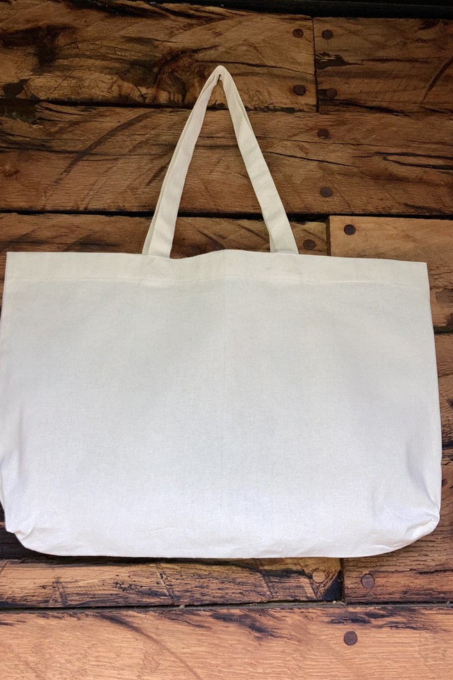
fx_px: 566
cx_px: 226
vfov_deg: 61.9
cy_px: 343
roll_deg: +0.3
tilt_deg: +14.1
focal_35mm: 30
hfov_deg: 43.6
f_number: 1.8
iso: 32
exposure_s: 1/23
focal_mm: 3.99
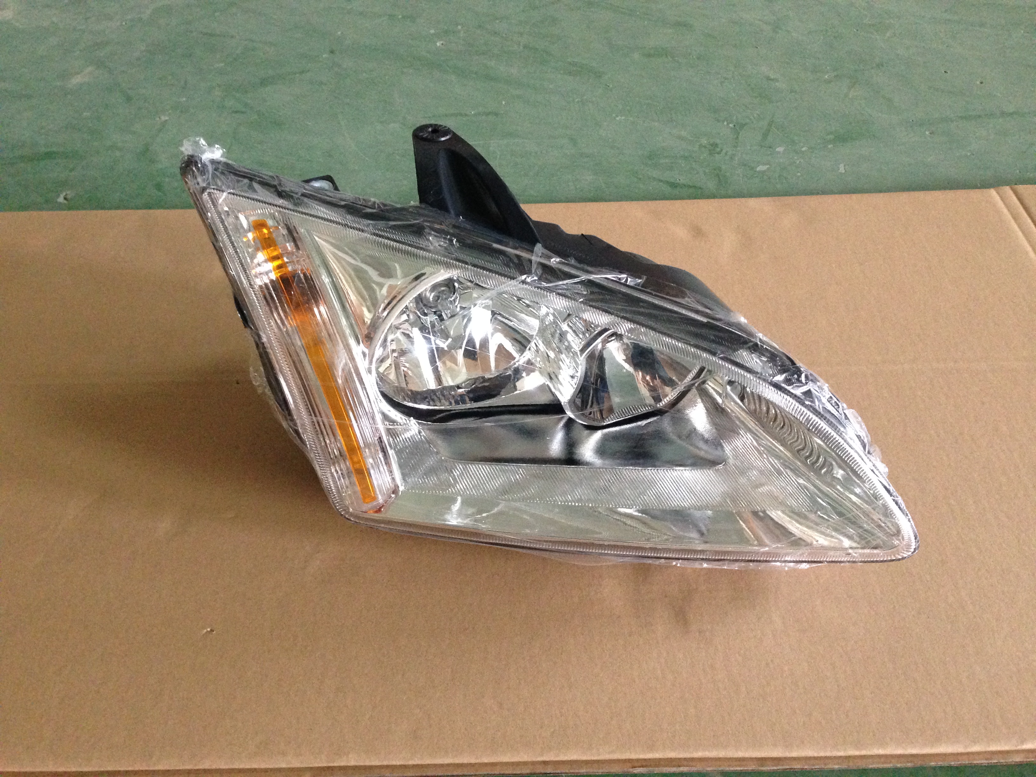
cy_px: 388
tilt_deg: -44.7
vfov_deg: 42.9
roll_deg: -0.6
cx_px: 518
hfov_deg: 55.4
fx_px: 988
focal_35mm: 33
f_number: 2.4
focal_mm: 4.12
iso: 400
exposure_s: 1/15
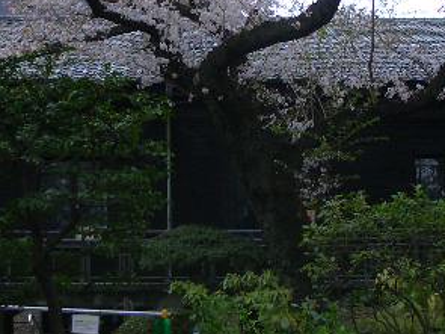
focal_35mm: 76
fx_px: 977
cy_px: 101
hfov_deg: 25.7
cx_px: 240
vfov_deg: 19.3
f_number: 2.6
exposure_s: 1/640
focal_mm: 5.8
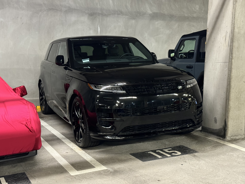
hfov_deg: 39.7
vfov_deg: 30.3
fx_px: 340
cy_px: 92
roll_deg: -1.9
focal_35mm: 48
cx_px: 122
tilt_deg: -6.9
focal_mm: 6.76
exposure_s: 1/24
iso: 640
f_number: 1.78
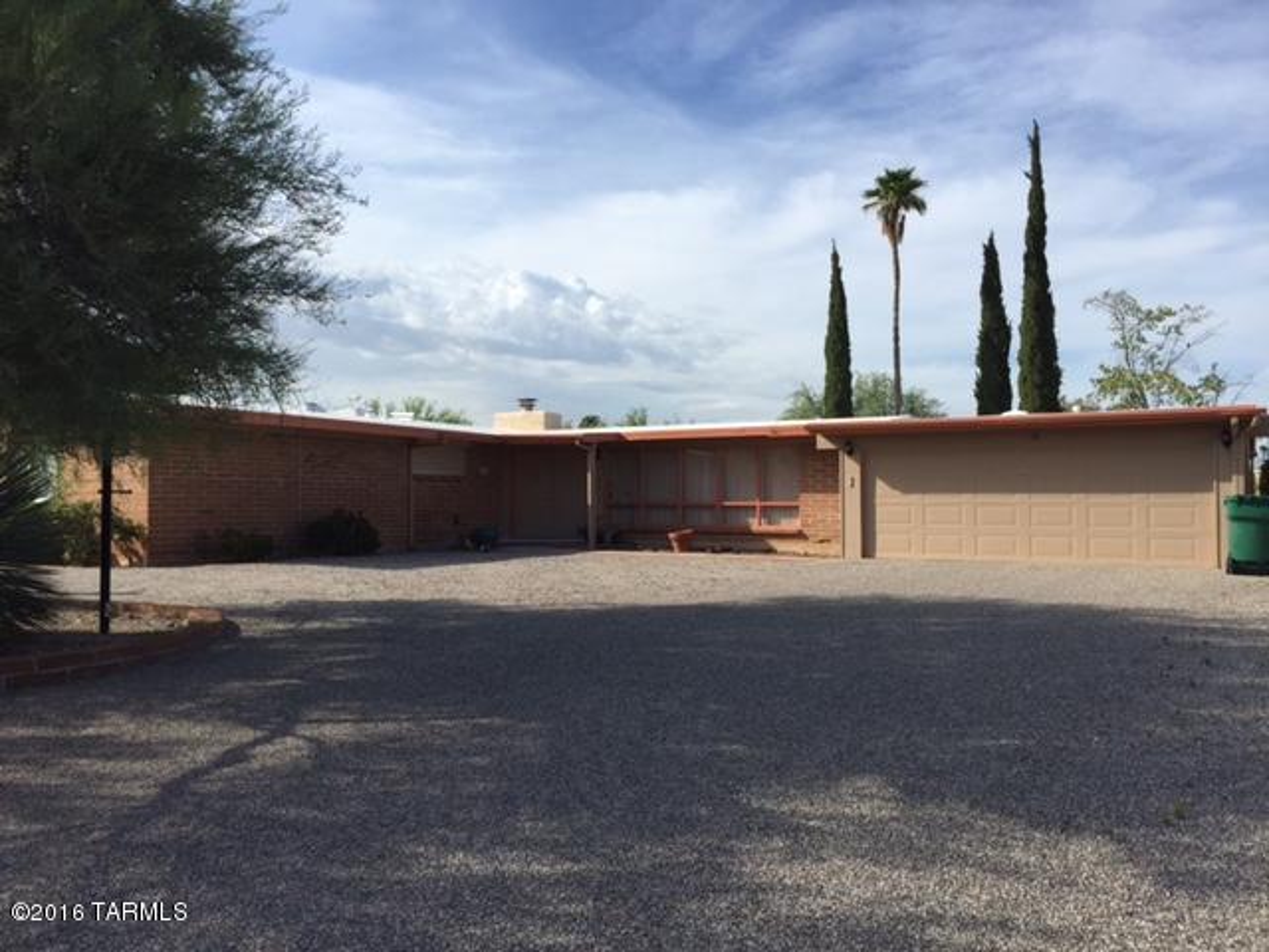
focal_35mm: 29
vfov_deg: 48.2
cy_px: 476
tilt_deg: +1.4
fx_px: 1063
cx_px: 634
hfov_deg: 61.7
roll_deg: +0.2
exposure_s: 1/2198
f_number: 2.2
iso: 32
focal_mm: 4.15
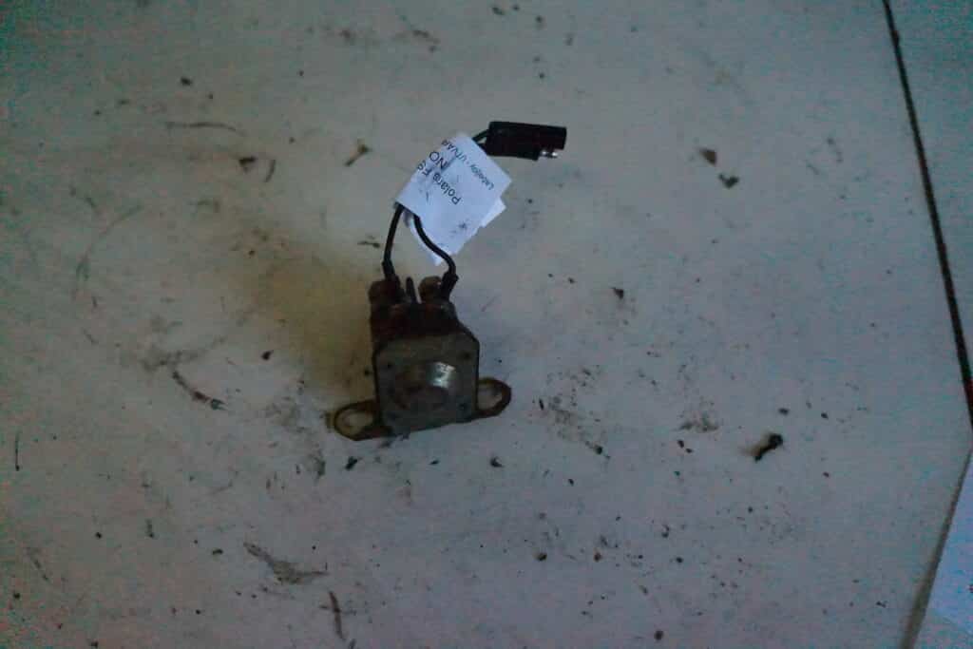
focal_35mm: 27
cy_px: 324
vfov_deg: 47.9
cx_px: 486
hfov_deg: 67.4
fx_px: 730
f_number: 3.5
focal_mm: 18
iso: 16000
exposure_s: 1/4000
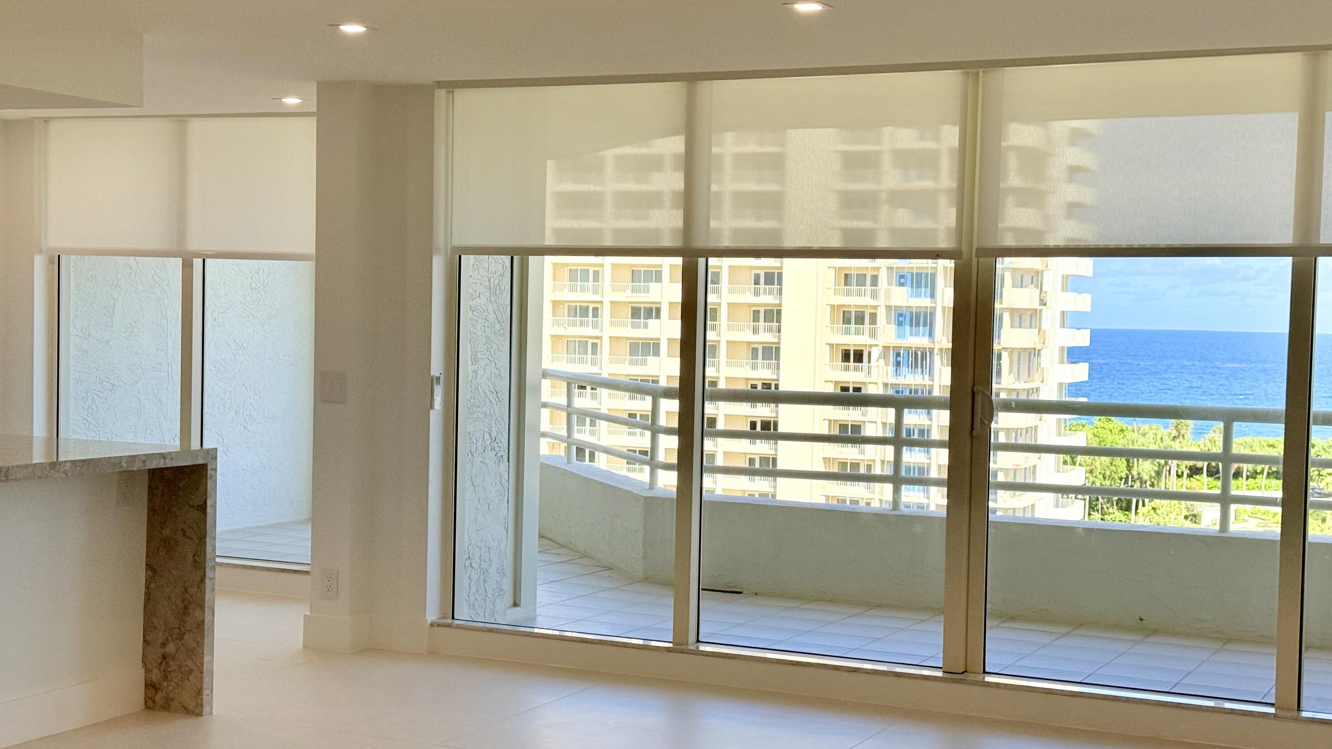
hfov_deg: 39.2
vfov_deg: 22.6
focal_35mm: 53
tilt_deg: -2.6
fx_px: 1872
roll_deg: -1.7
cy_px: 399
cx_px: 658
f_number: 1.78
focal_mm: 6.76
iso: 80
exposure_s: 1/819
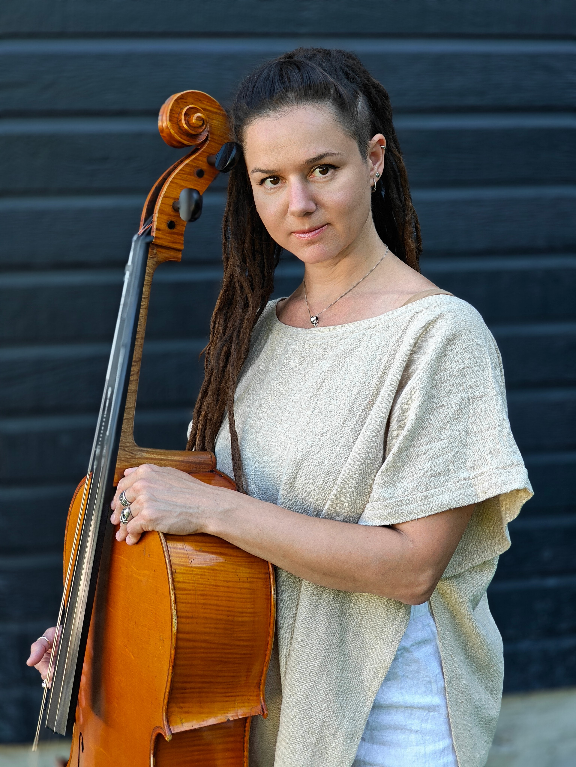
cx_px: 288
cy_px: 384
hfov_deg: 30.9
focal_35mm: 47
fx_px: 1043
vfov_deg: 40.4
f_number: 2.8
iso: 320
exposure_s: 1/200
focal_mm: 7.1
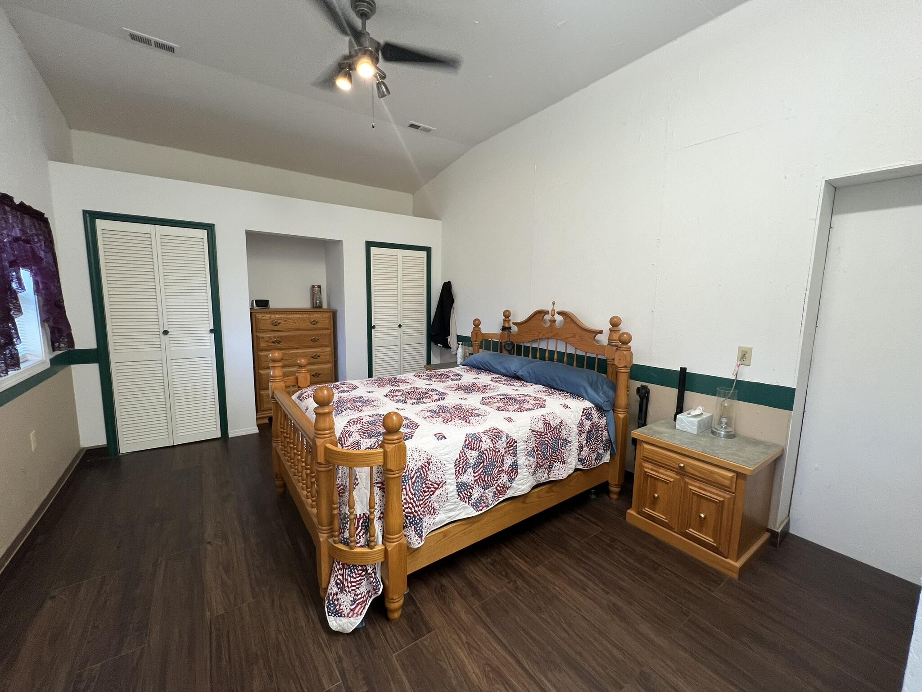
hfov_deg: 106.2
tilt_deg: -7.8
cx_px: 461
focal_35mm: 13
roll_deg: -1.4
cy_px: 346
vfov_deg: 89.9
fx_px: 346
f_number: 1.8
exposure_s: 1/60
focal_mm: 1.57
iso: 160
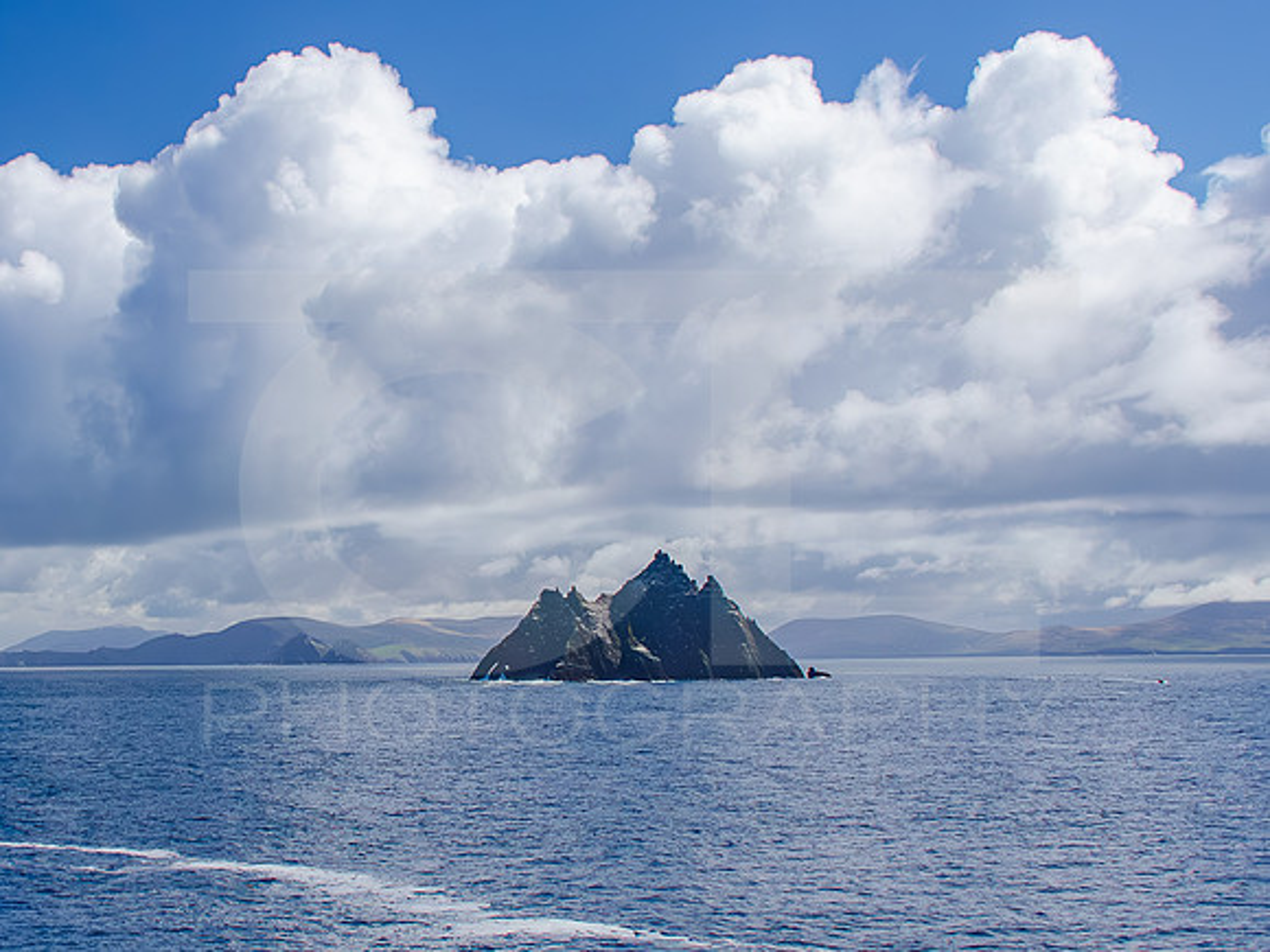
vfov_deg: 24.7
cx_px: 390
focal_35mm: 59
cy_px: 534
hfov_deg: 32.2
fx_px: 2177
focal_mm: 24
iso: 500
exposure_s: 1/4000
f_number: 5.6
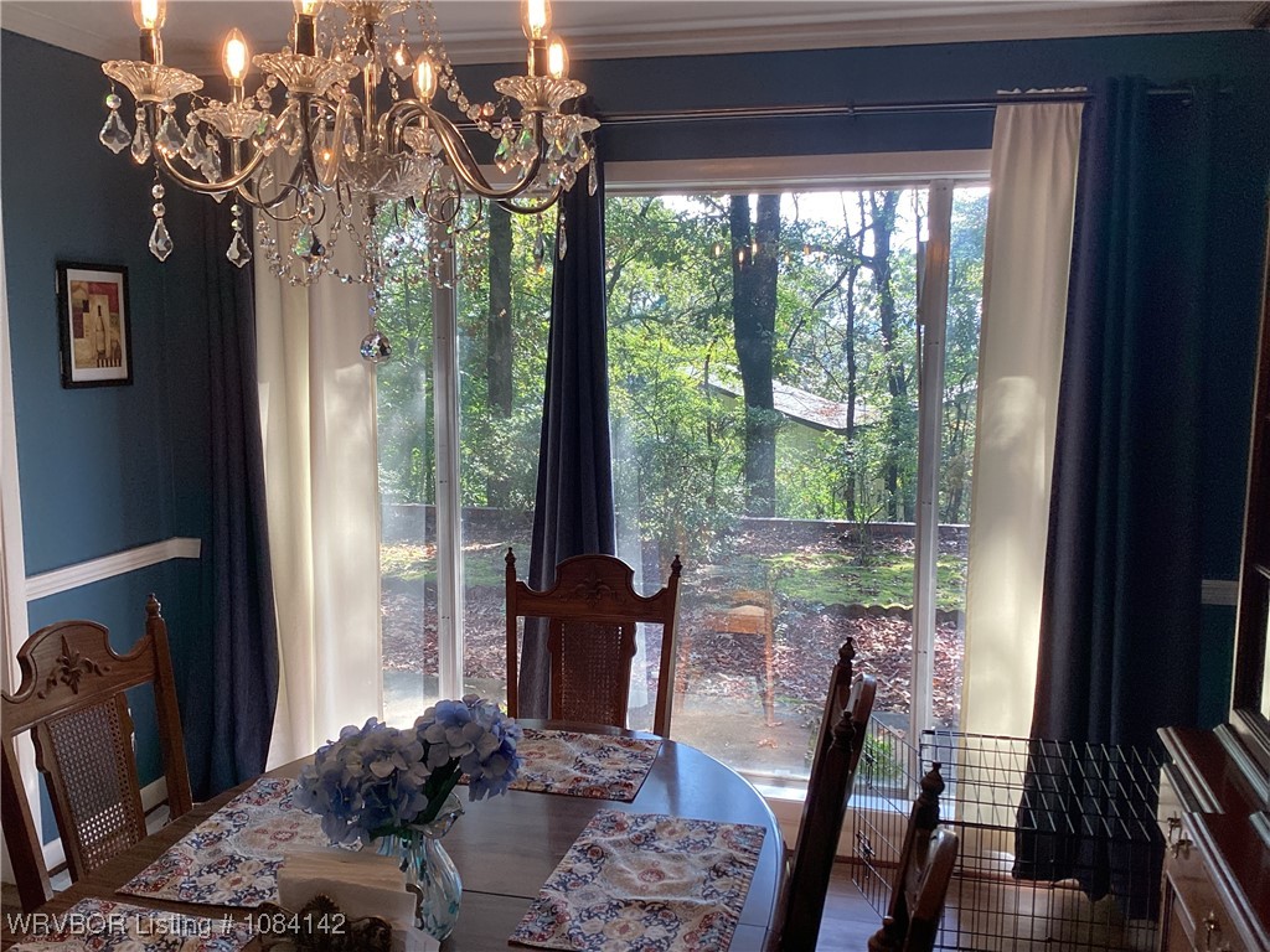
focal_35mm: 31
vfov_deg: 45.4
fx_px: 1137
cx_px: 635
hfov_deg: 58.4
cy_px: 476
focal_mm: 3.3
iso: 50
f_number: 2.4
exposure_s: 1/120
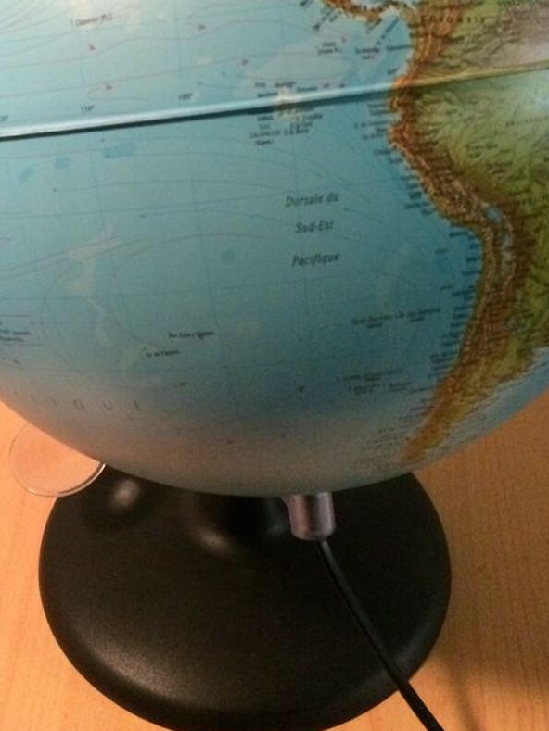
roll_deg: -0.6
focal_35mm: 49
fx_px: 1036
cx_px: 225
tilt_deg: -24.2
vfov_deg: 37.6
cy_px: 157
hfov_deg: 29.6
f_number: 2.2
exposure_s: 1/17
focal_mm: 4.15
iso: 500
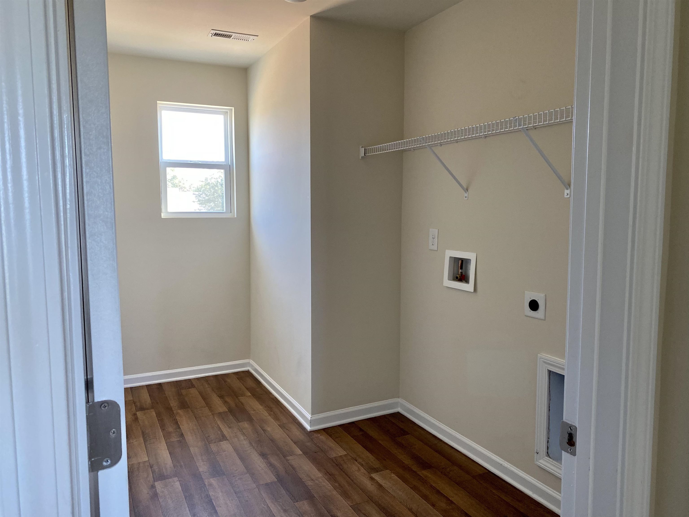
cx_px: 344
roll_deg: +0.3
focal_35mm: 26
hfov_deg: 67.3
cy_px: 258
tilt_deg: -4.4
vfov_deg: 53.1
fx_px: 518
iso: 125
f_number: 1.8
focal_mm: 4.25
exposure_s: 1/60
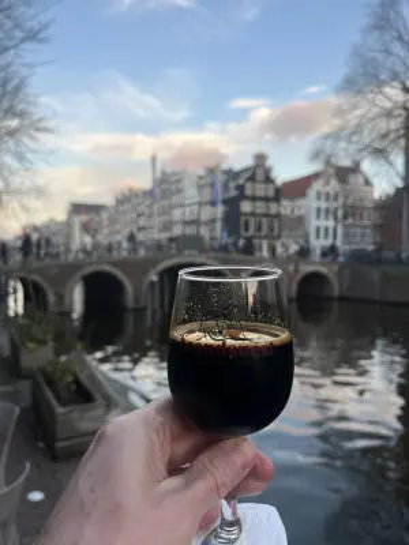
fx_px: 410
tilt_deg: -3.7
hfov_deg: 53.1
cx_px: 204
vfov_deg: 67.3
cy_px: 272
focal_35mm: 26
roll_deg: -0.1
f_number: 1.6
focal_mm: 5.1
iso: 50
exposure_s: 1/487
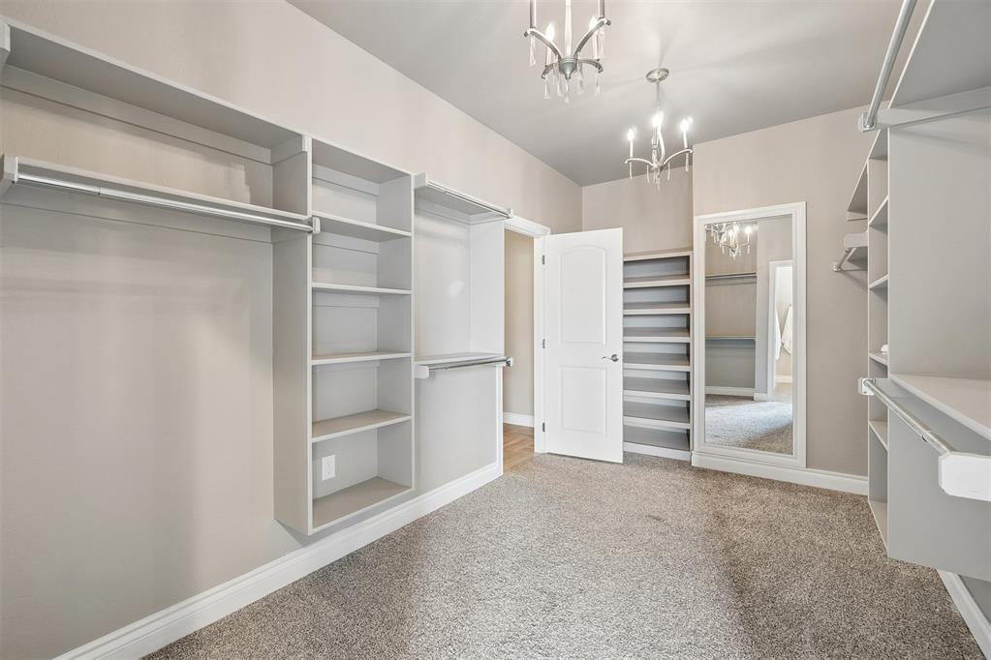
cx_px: 496
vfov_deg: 77.3
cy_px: 330
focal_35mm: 15
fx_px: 413
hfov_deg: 100.4
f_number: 6.3
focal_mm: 10
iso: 200
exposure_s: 1/2.5
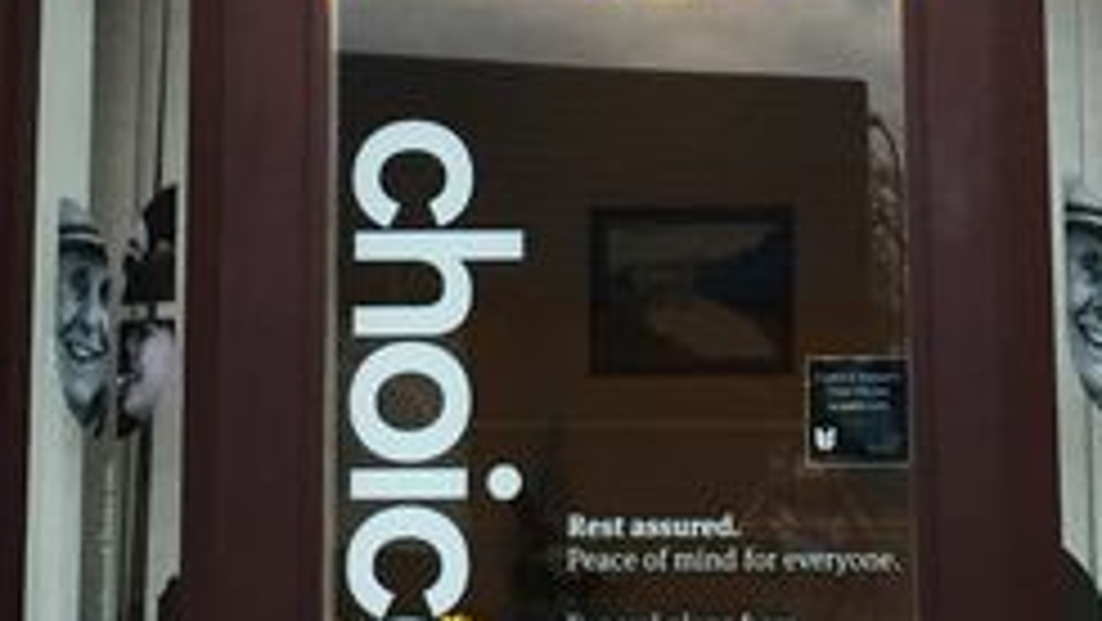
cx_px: 776
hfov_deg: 19.4
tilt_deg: +11.3
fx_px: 3215
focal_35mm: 110
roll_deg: -0.4
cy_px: -130
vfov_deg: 10.8
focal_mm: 4.15
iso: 32
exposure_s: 1/30
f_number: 2.2
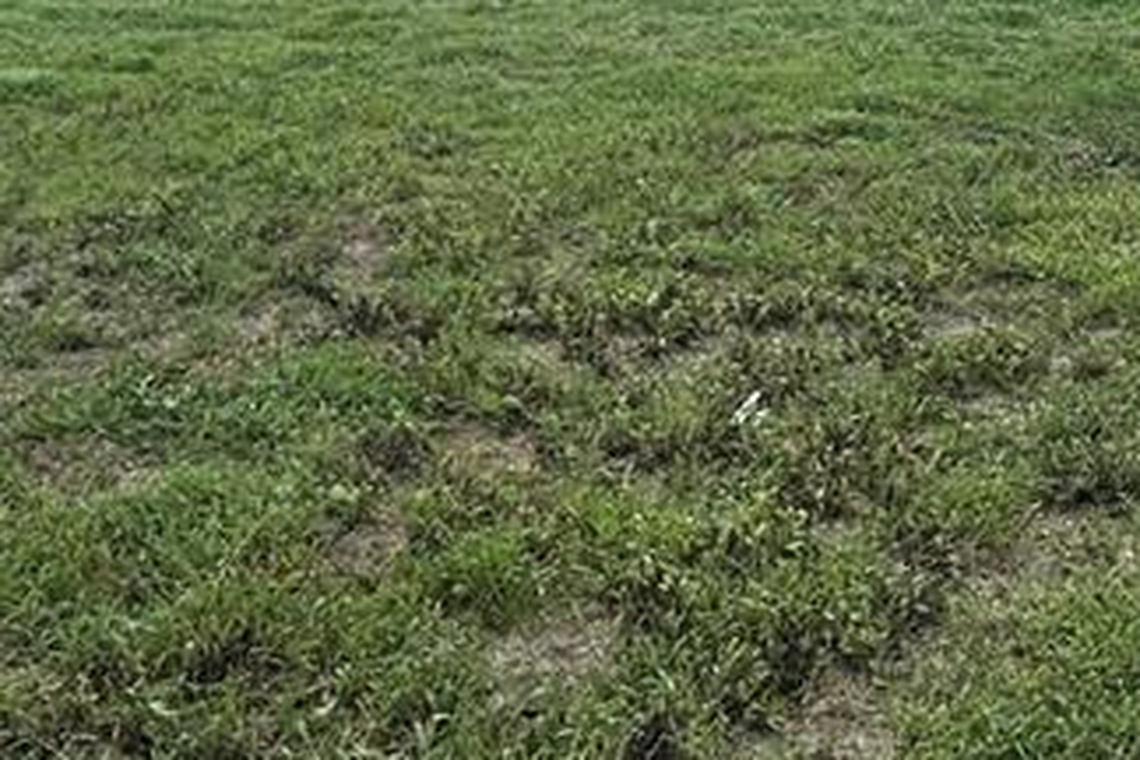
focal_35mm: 54
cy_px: 28
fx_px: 1710
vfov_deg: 24.1
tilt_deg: -9.5
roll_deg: -0.8
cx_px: 904
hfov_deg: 35.7
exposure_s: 1/1473
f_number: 2.2
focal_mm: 2.22
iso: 40
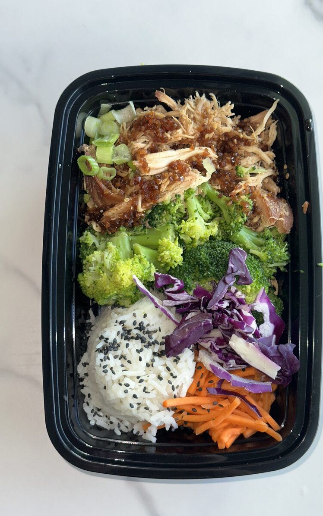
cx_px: 187
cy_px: 258
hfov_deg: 25.3
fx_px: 718
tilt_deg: -81.2
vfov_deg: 39.6
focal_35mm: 51
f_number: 1.78
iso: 40
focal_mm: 6.86
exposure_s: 1/56
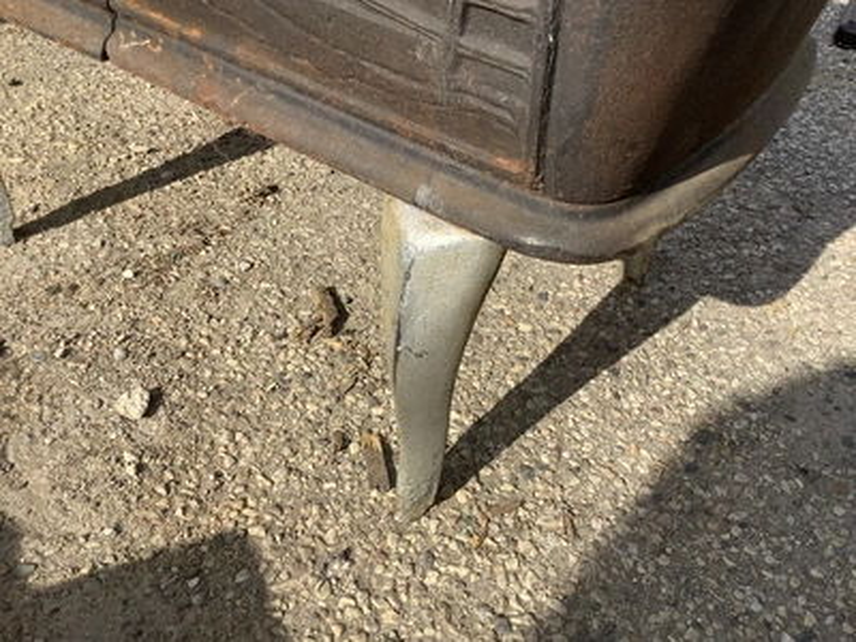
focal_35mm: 31
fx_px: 767
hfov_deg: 58.4
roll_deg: -3.9
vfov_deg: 45.4
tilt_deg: -41.3
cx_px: 428
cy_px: 321
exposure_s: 1/926
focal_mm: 3.3
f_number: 2.4
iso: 25
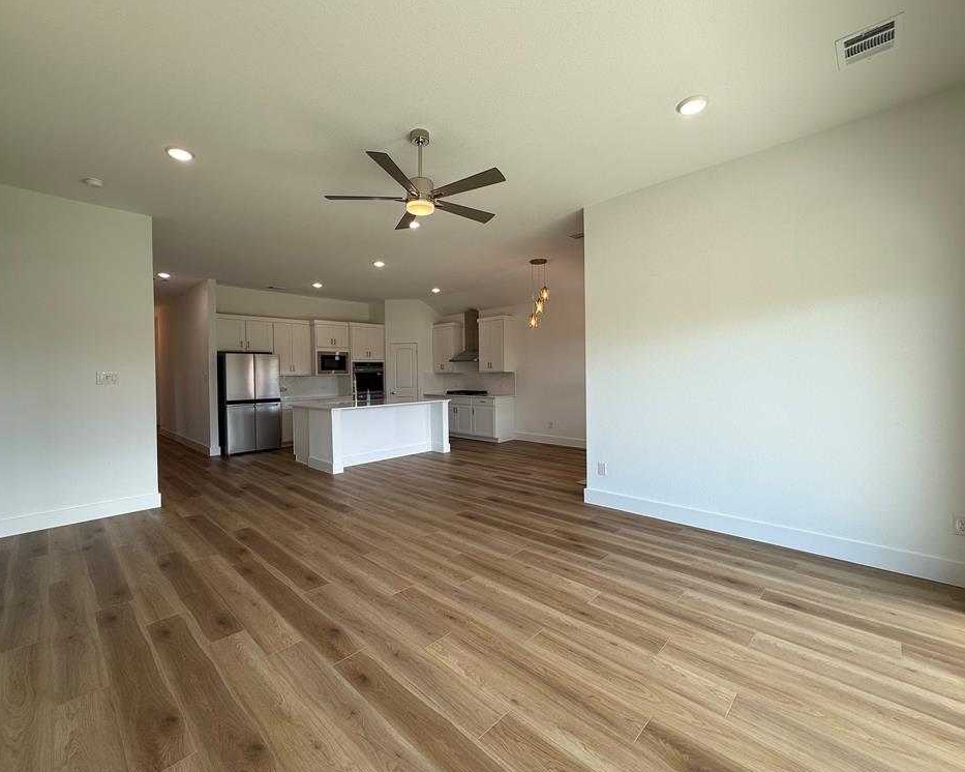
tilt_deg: -1.2
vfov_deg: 84.0
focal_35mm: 15
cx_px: 468
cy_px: 379
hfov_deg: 96.8
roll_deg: +0.5
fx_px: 428
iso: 50
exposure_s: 1/120
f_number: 2.2
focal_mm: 2.22
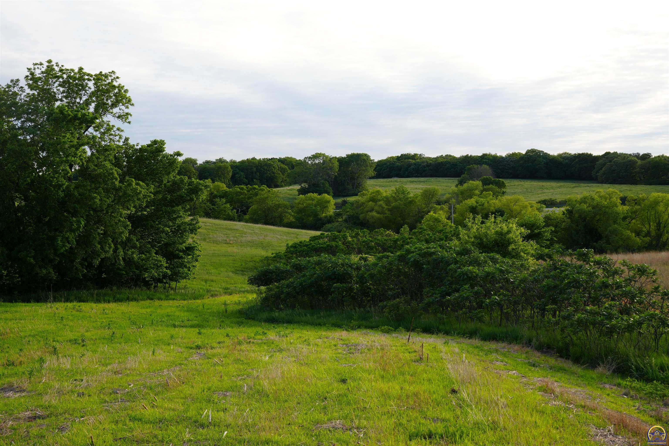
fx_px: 778
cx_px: 334
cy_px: 223
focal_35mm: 42
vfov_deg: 32.0
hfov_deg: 46.5
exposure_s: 1/100
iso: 100
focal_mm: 27.9
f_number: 7.1
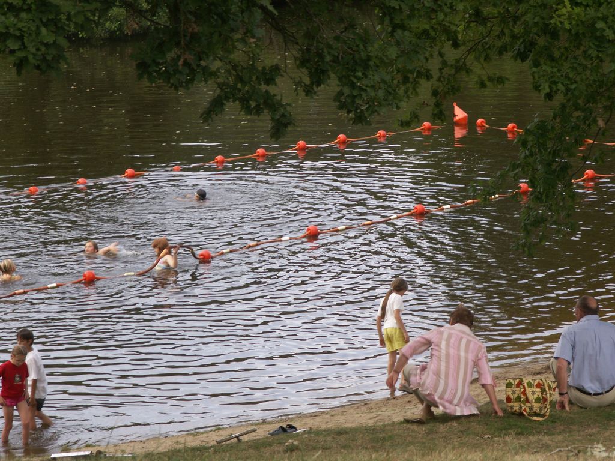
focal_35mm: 148
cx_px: 308
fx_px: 2629
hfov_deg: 13.3
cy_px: 230
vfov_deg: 10.0
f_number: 5.6
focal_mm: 24.18
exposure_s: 1/60
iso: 50
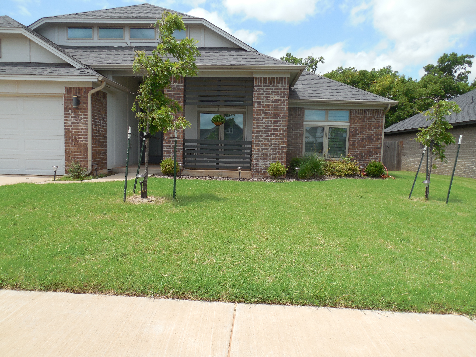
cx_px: 238
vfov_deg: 54.9
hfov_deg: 69.4
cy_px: 178
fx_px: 344
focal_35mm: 25
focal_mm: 4.5
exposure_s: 1/1250
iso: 125
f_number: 3.3
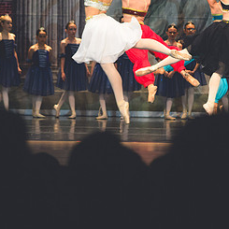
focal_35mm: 308
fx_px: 2305
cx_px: 138
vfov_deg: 5.7
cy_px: 52
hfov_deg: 5.7
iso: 1250
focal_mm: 102
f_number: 2.8
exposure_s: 1/500
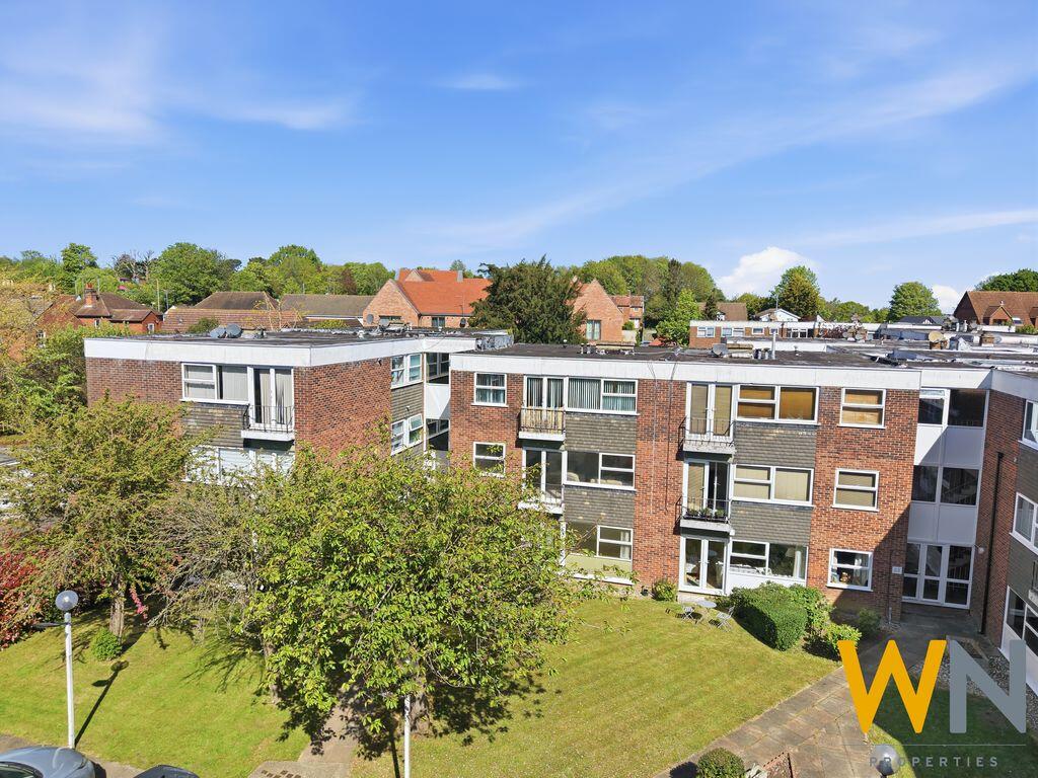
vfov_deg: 56.8
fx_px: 720
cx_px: 519
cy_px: 389
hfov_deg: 71.6
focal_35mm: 24
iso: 250
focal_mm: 8.7
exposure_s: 1/6000
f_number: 1.8
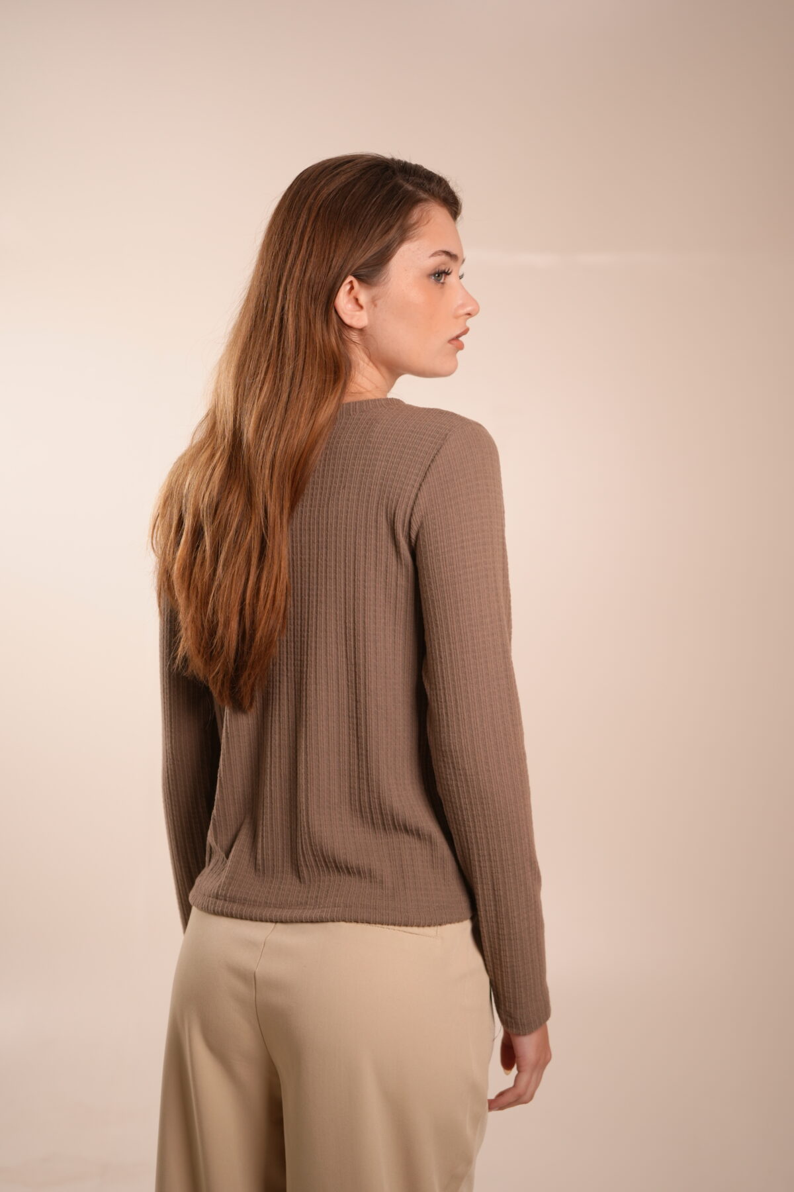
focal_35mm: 50
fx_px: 1654
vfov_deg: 39.6
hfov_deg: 27.0
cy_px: 596
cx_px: 397
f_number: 2.8
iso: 320
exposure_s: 1/125
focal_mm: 50
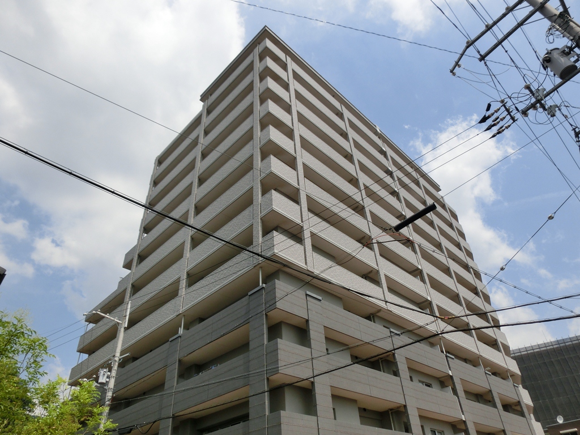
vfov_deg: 56.8
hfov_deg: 71.6
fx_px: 402
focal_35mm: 24
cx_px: 290
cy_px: 218
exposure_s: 1/320
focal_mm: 4.24
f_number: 7.9
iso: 80
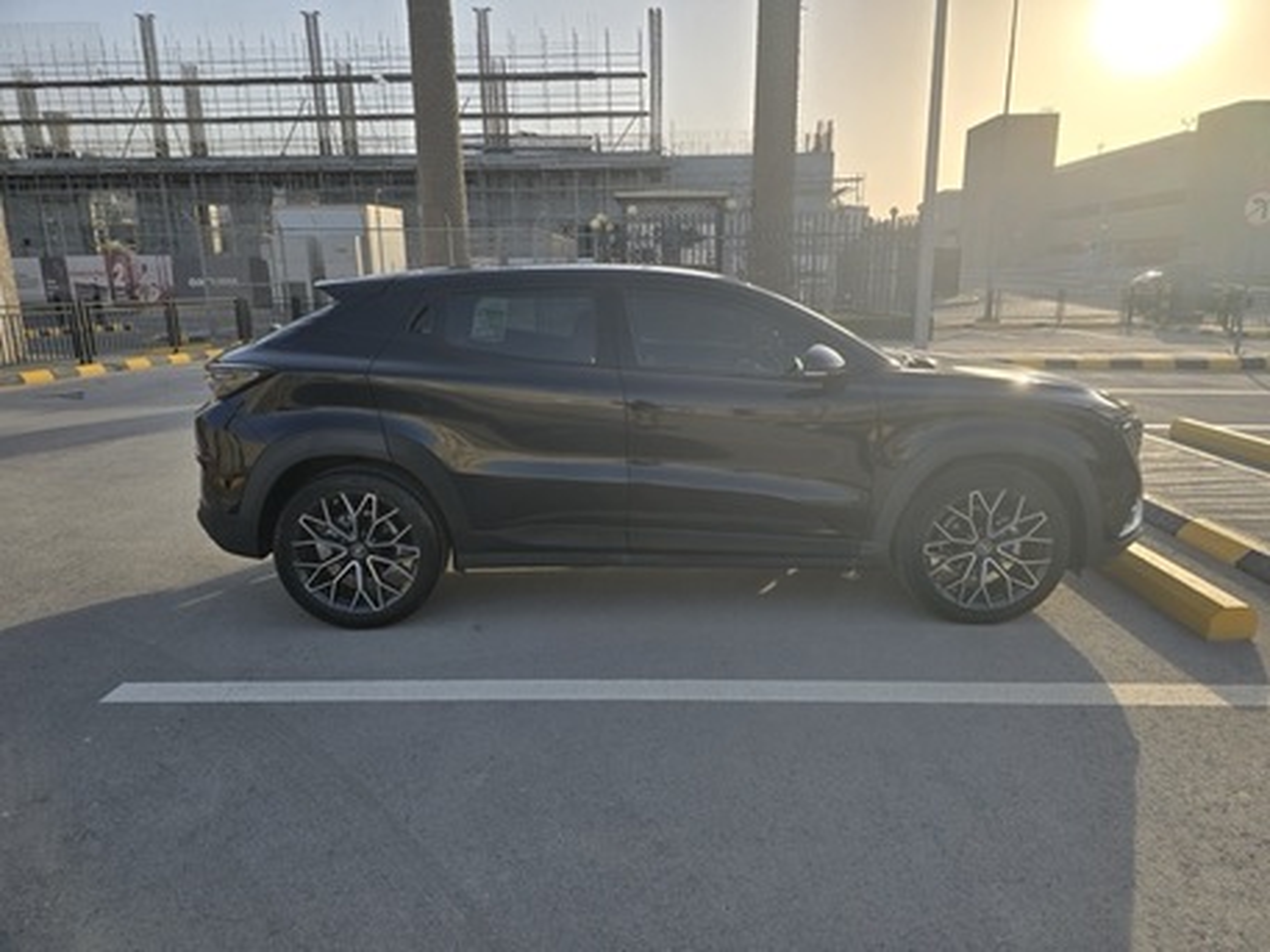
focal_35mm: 23
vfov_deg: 58.9
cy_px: 476
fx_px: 844
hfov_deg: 73.9
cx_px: 635
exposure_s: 1/1117
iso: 12
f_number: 1.7
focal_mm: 6.3
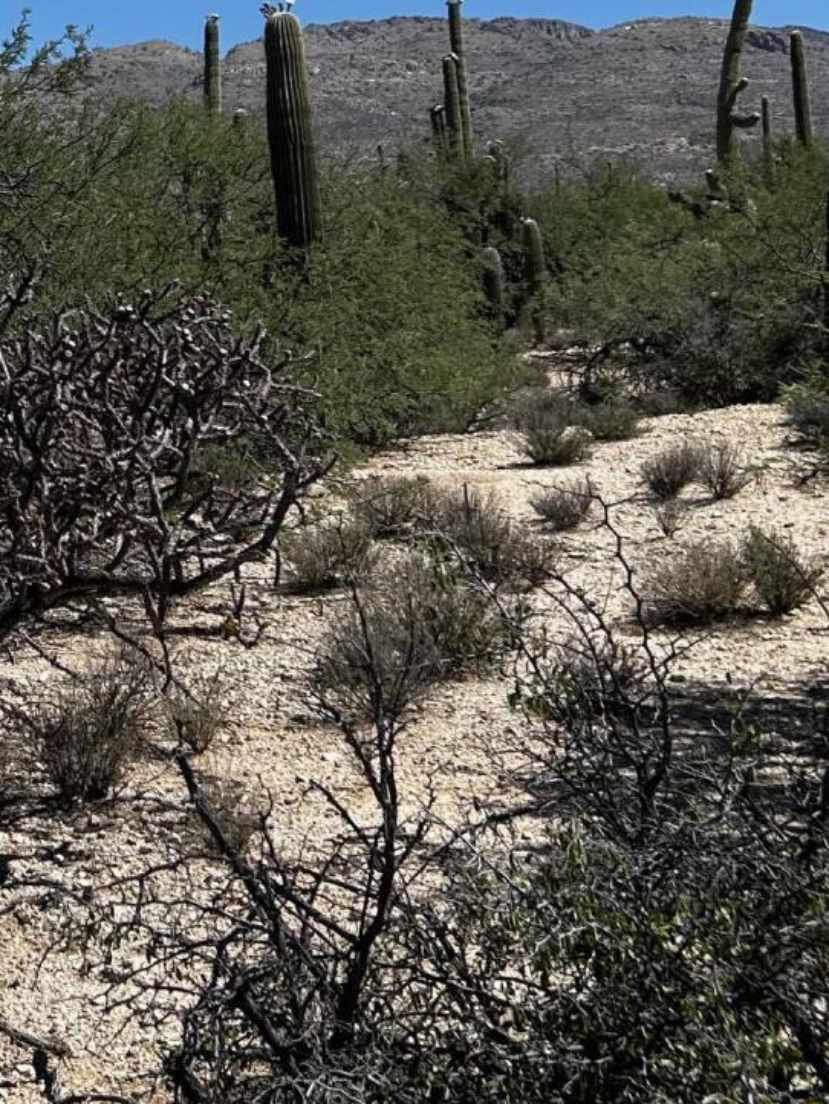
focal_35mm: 72
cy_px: 109
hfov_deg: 19.3
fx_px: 2298
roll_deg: +3.0
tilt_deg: +7.0
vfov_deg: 26.1
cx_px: -161
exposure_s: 1/4274
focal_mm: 5.7
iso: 50
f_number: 1.5
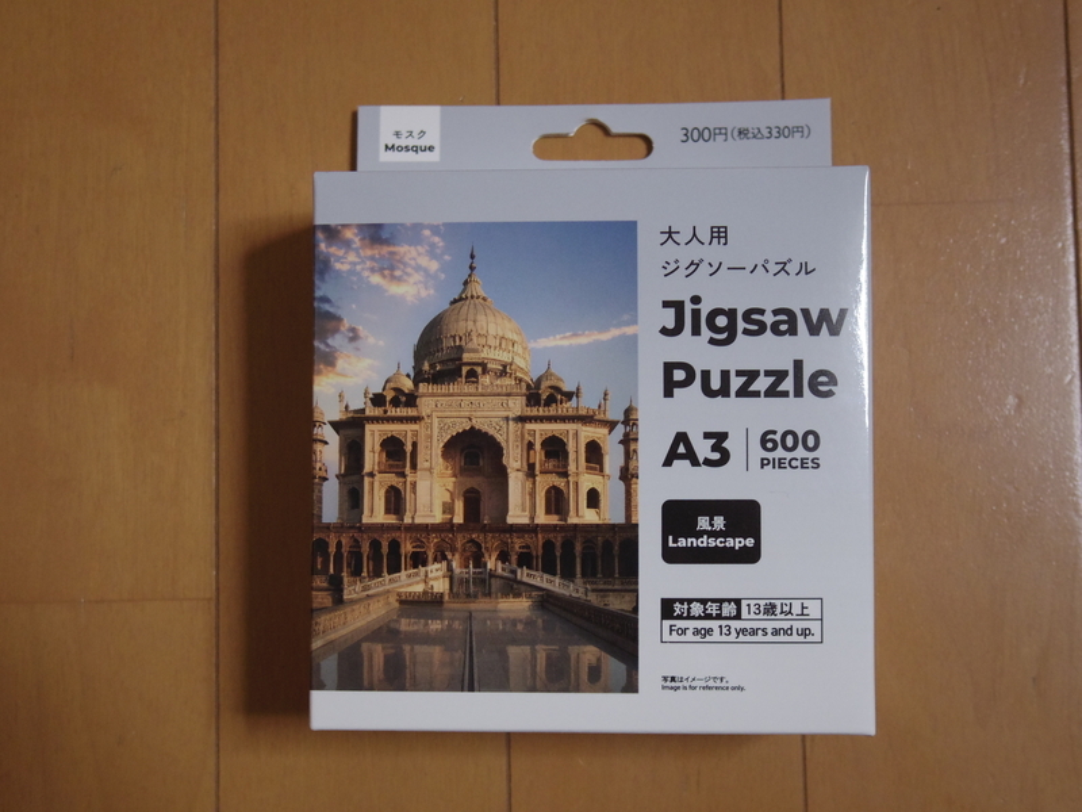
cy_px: 406
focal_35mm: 47
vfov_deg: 30.9
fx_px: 1469
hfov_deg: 40.4
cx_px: 541
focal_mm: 8.5
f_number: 1.9
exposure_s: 1/60
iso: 400
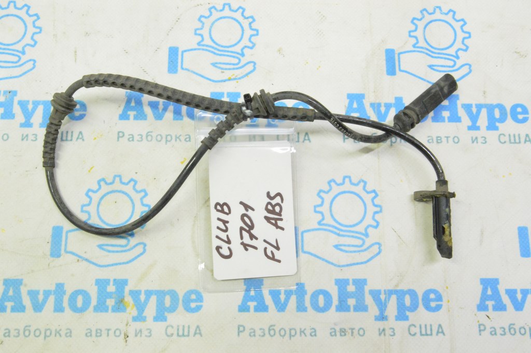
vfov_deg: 34.2
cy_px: 176
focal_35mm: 39
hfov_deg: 49.6
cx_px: 266
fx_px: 575
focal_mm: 26
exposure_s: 1/20
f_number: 20
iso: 6400
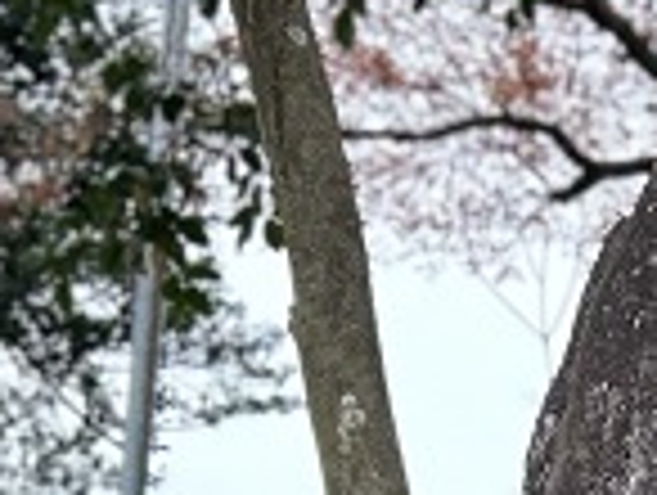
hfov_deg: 13.1
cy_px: 956
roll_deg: -0.3
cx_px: 871
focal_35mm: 145
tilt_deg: +12.5
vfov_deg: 9.6
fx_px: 2757
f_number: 1.5
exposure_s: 1/374
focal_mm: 5.7
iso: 50
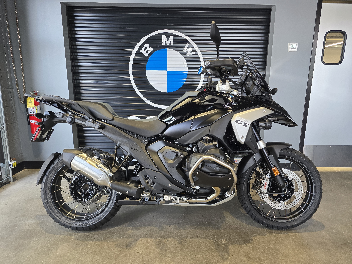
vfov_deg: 58.9
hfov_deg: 73.9
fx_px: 234
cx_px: 176
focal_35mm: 23
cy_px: 132
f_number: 1.7
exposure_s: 1/120
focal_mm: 6.3
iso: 125
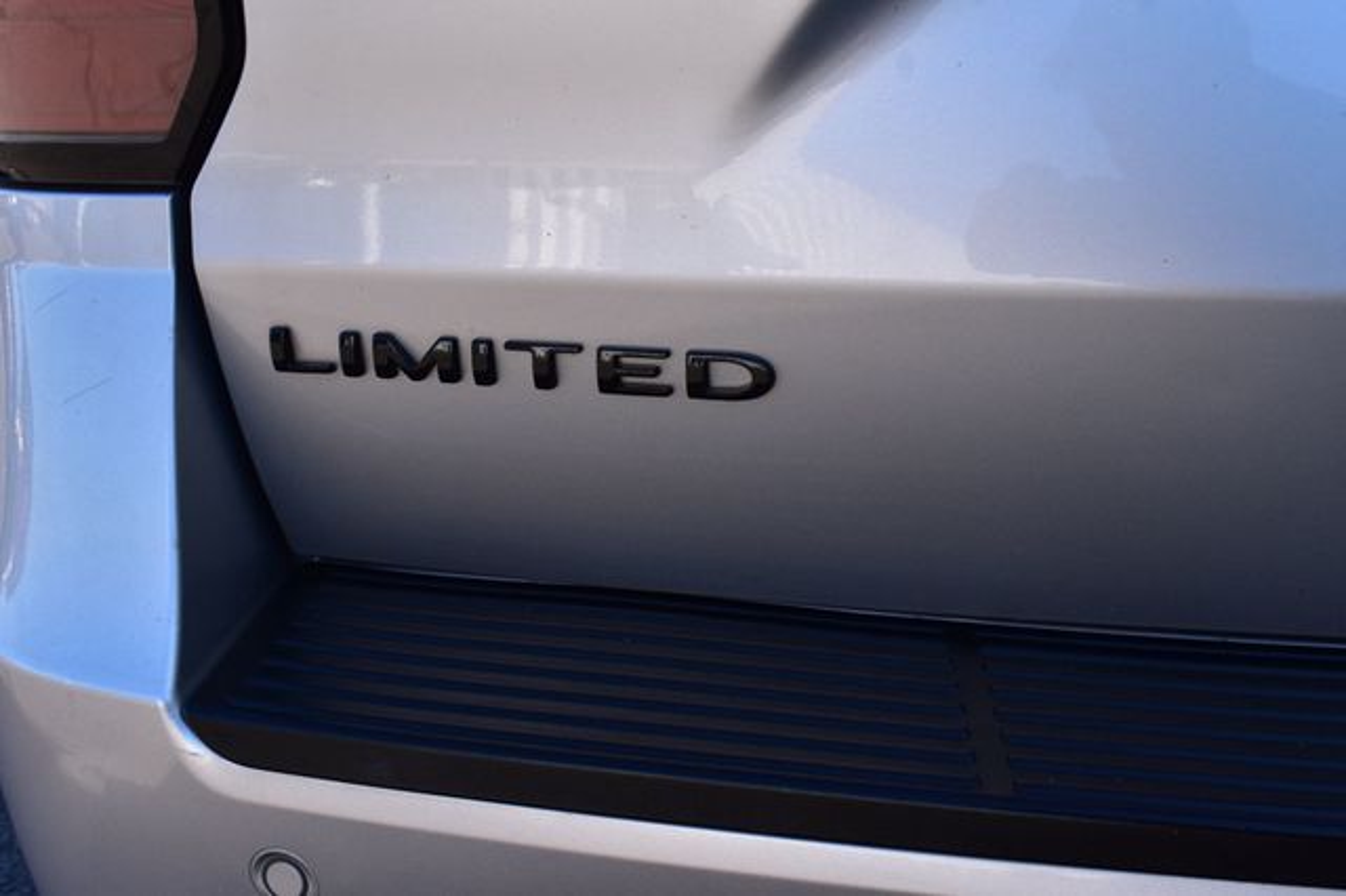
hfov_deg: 46.4
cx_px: 673
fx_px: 1569
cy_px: 448
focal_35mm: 42
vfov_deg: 31.9
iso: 400
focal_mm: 28
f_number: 10
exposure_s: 1/250
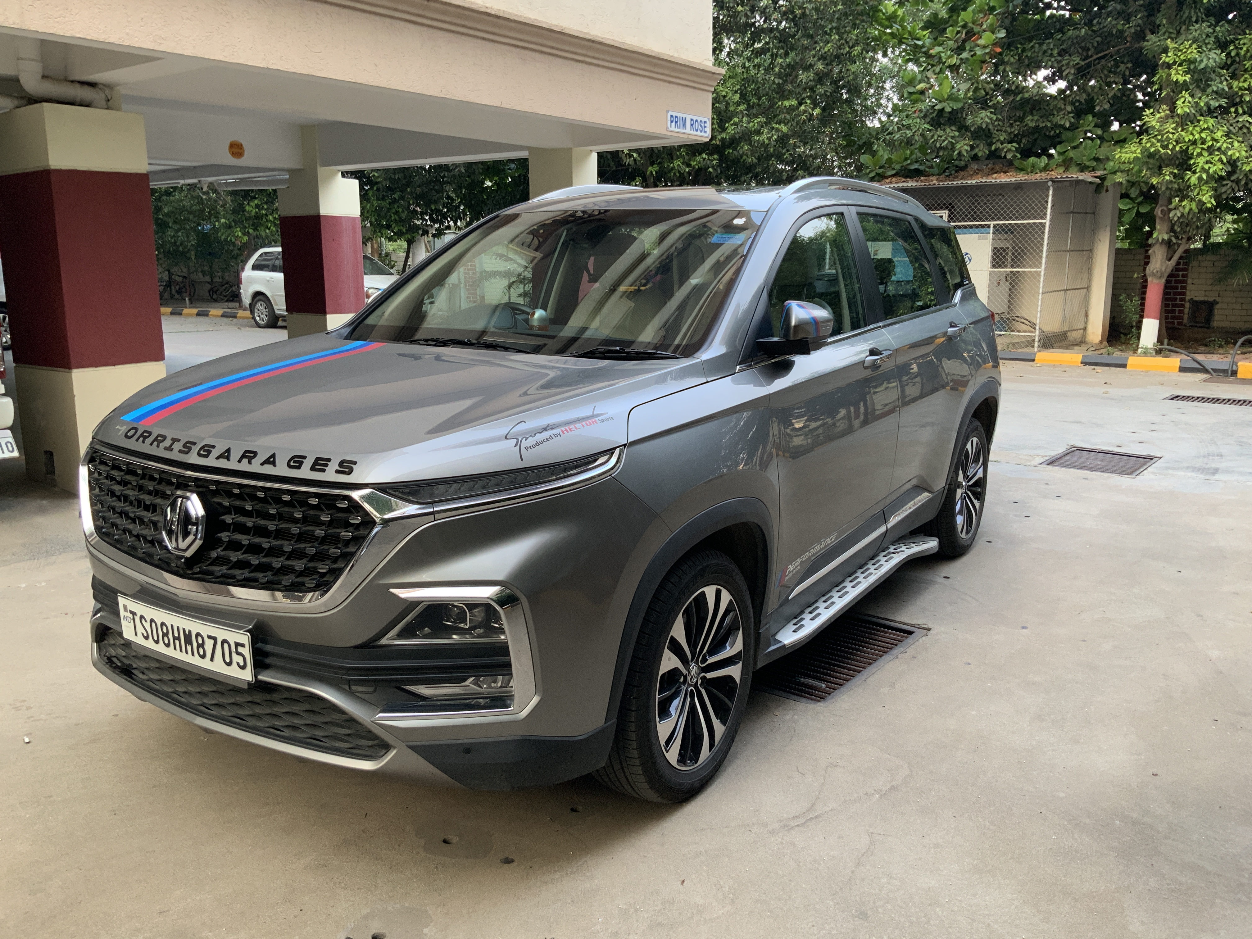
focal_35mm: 29
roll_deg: -0.5
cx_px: 626
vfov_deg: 48.2
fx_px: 1049
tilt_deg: -11.6
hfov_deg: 61.7
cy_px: 470
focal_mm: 3
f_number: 1.8
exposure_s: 1/109
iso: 64
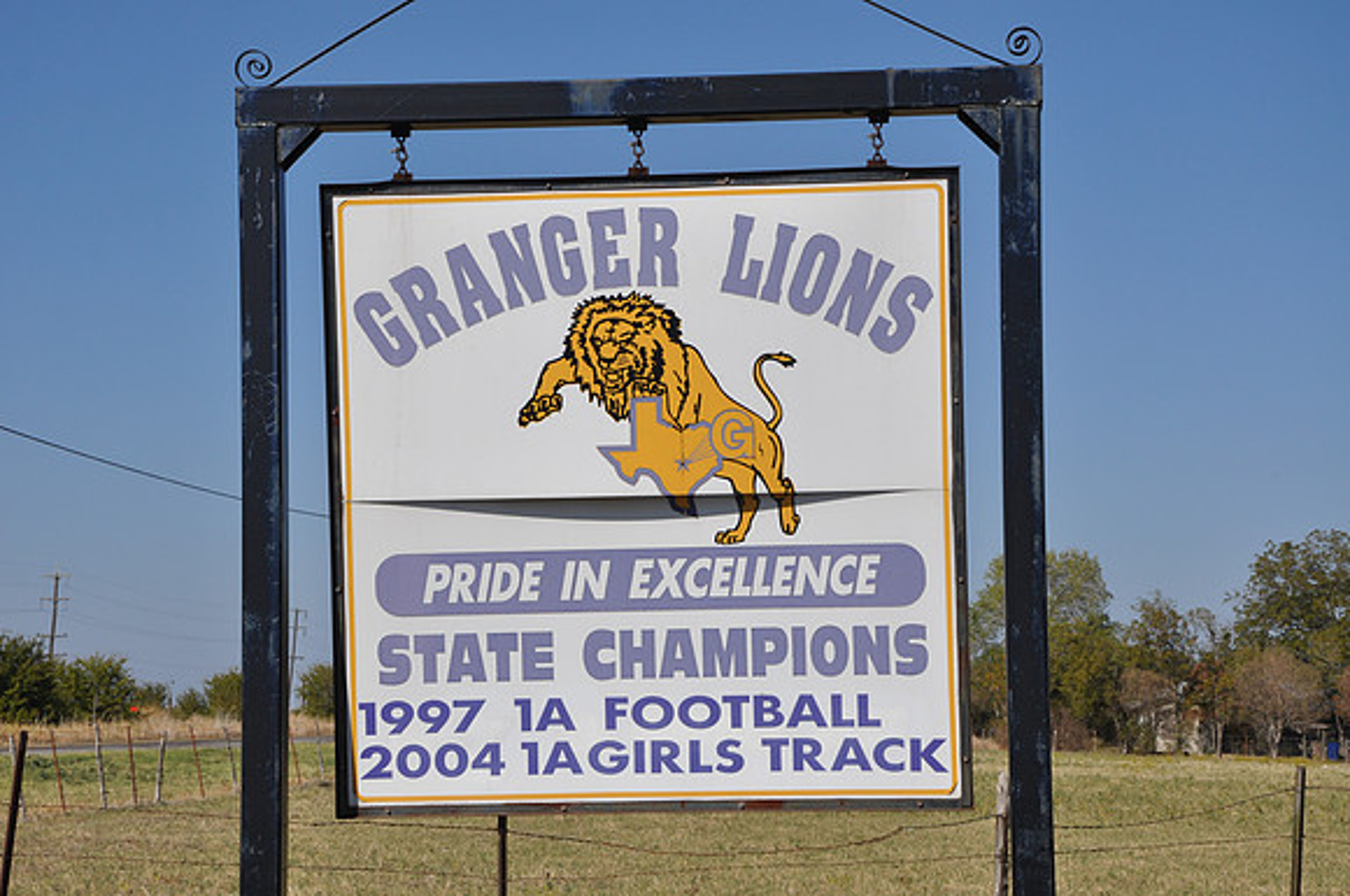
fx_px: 3258
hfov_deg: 23.4
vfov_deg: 15.7
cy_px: 448
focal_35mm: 87
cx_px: 675
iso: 200
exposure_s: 1/500
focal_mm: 58
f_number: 11
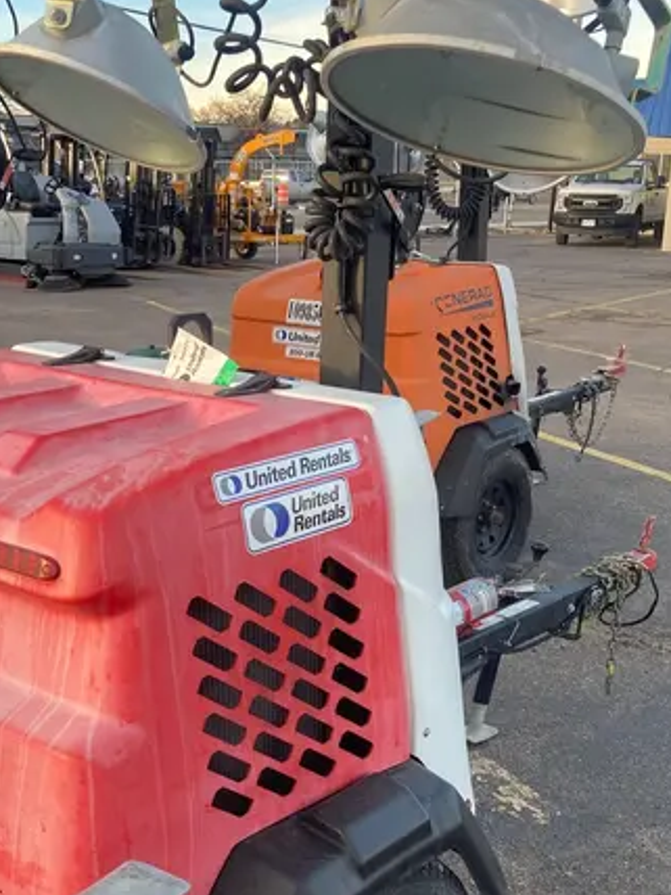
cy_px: 658
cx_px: 261
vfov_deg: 38.7
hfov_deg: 30.2
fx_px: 1241
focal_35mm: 48
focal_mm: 3.99
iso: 25
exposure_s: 1/121
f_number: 1.8
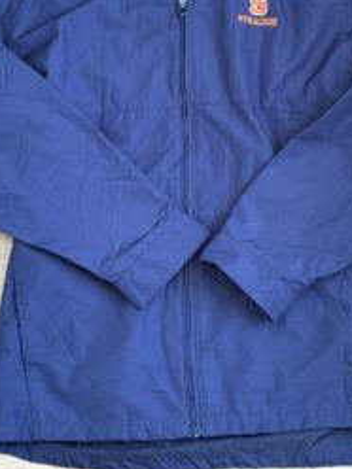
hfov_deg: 17.6
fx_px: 1139
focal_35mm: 84
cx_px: 193
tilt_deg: -73.3
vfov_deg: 23.1
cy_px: 134
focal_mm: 5.96
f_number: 1.6
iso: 125
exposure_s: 1/60
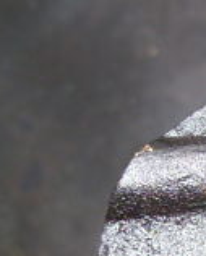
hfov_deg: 10.6
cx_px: 298
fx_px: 1079
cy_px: 271
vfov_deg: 13.3
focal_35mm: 142
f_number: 2.7
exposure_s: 1/60
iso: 80
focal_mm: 6
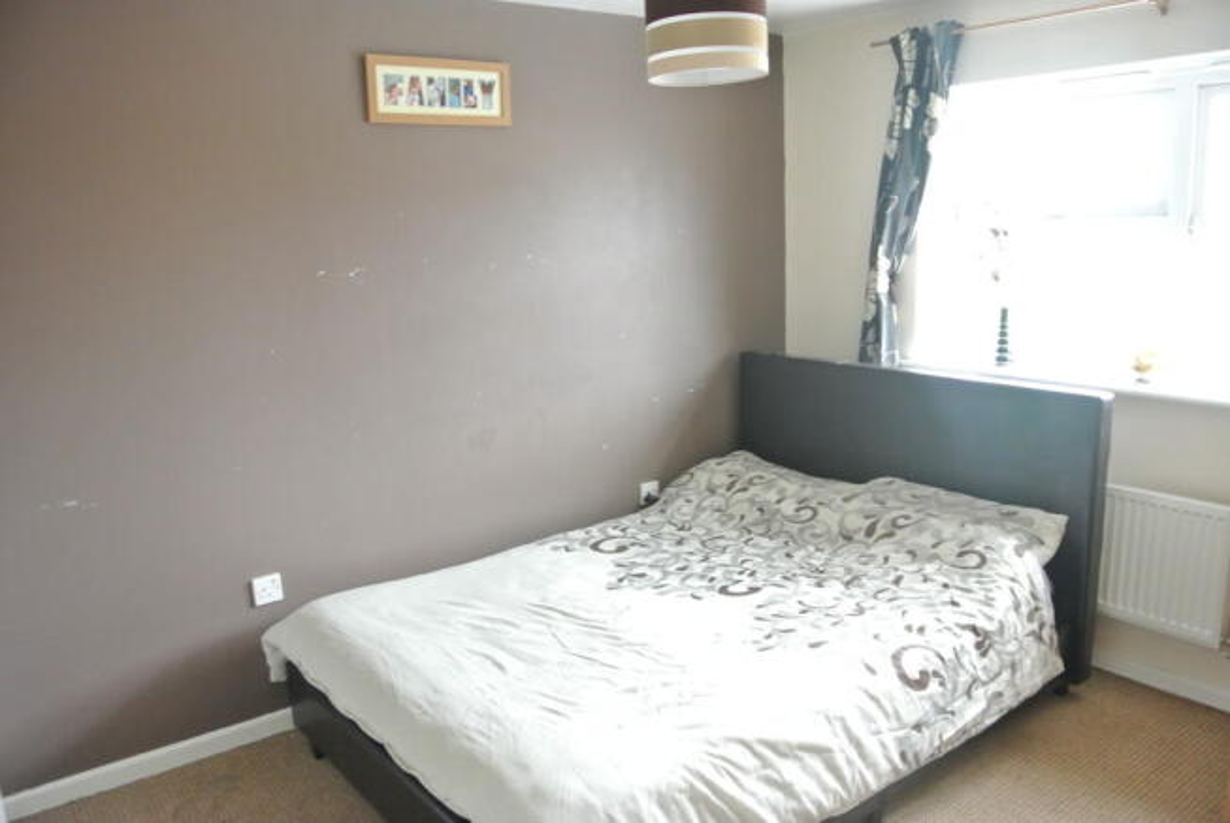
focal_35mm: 27
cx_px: 615
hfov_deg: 67.3
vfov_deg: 48.0
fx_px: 924
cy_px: 412
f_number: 3.5
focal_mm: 10
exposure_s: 1/40
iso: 800
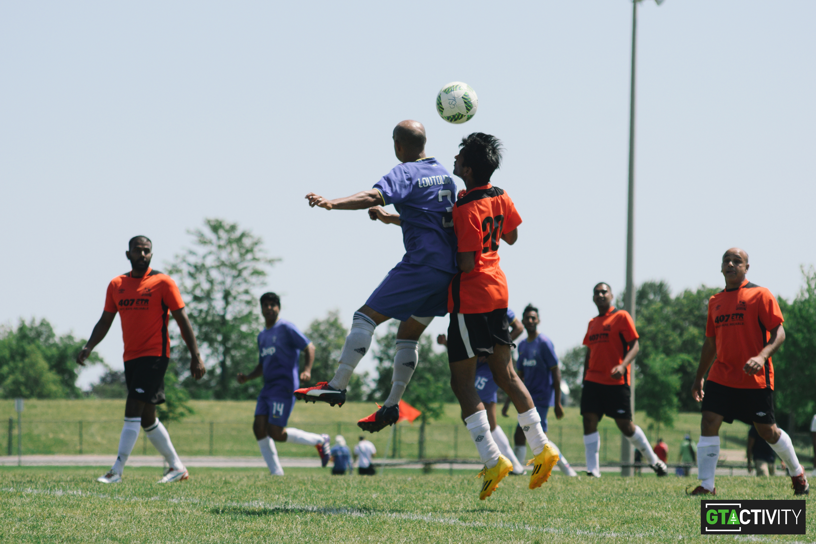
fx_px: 4930
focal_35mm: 218
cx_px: 408
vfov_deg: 6.3
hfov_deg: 9.5
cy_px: 272
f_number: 5.6
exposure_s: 1/1250
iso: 200
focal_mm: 145
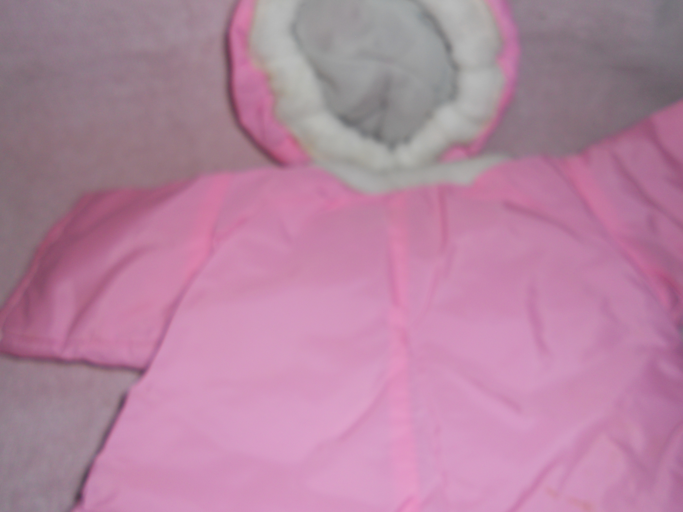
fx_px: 631
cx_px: 342
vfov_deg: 44.2
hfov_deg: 56.8
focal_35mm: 32
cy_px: 256
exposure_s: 1/25
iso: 80
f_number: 8.8
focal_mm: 5.8
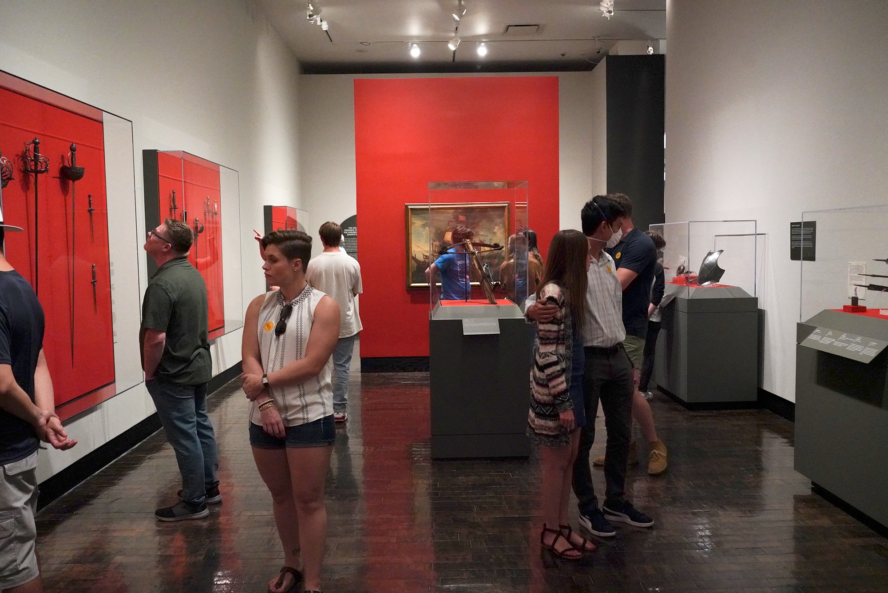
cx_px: 444
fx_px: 740
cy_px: 296
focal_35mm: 30
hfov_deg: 61.9
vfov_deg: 43.6
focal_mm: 30
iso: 8000
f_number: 4.5
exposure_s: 1/100
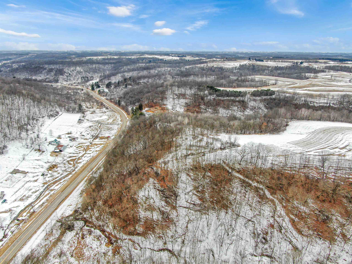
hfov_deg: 71.6
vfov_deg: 56.8
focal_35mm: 24
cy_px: 132
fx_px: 244
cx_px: 176
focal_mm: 4.39
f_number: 2.8
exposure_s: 1/1000
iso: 100
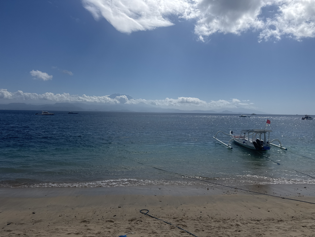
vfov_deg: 56.8
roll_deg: -1.0
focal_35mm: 24
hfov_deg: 71.6
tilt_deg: -2.7
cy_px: 118
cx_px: 158
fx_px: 218
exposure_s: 1/12346
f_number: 1.78
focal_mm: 6.76
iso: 64
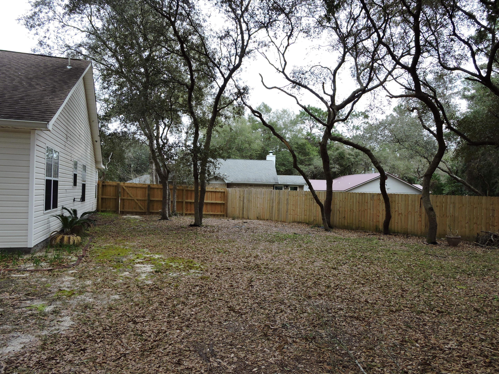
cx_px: 257
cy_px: 191
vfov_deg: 54.9
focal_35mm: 25
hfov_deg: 69.4
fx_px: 360
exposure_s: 1/200
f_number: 3.3
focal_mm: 4.3
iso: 100
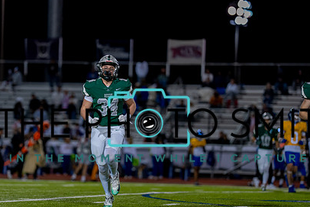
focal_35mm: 206
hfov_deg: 10.0
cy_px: 116
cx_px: 111
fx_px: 1774
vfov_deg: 6.7
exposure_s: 1/1250
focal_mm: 135
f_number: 1.8
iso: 1600
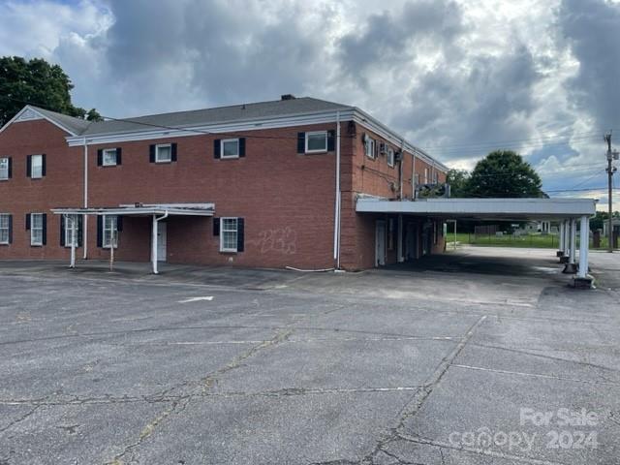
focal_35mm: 26
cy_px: 232
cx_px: 310
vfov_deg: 53.1
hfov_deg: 67.3
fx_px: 466
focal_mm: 4.2
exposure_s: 1/2618
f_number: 1.6
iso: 32
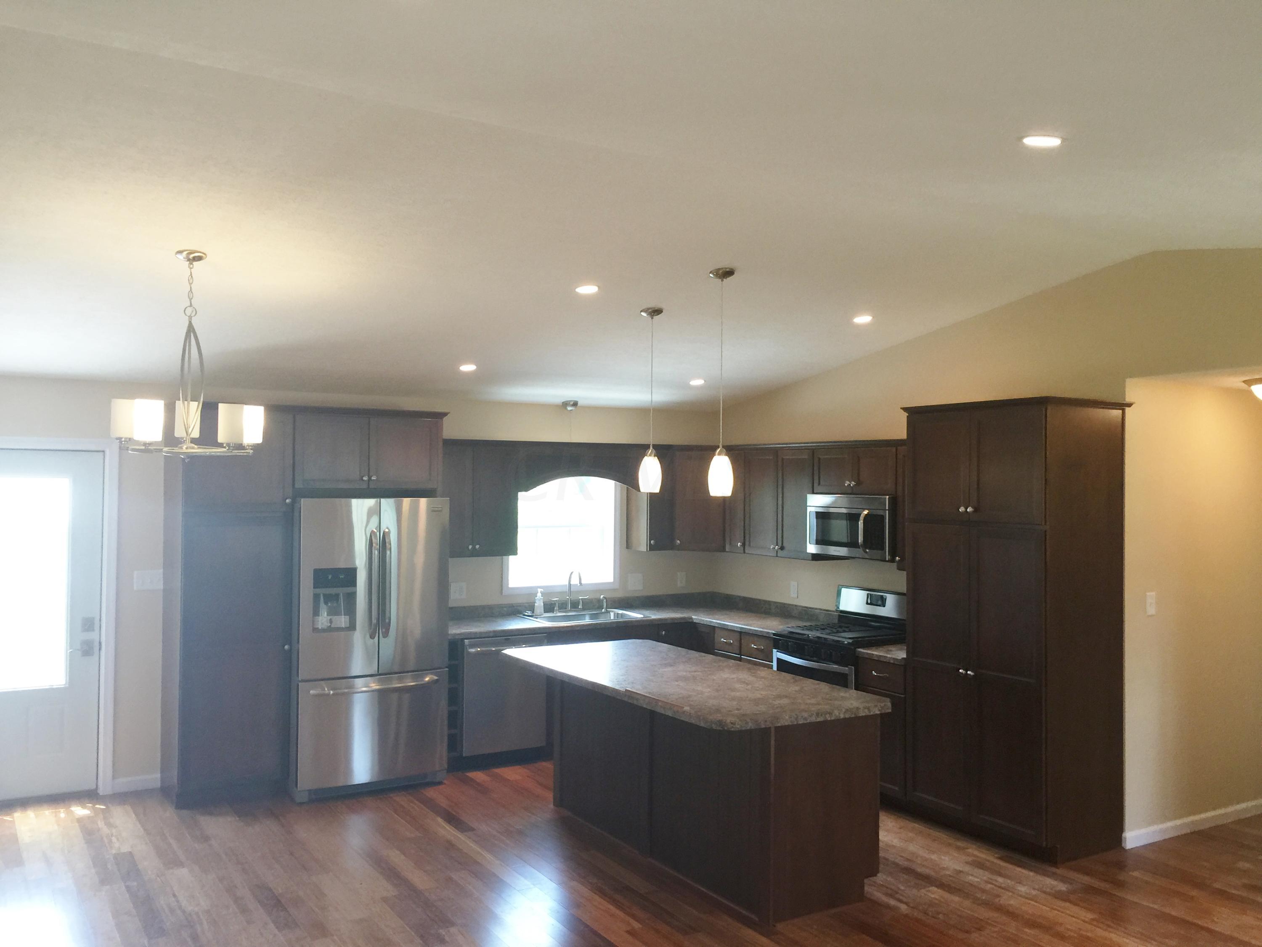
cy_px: 474
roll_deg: -0.3
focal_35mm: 29
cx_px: 631
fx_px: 1057
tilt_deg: +2.6
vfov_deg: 48.2
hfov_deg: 61.7
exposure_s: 1/30
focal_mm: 4.15
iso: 50
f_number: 2.2
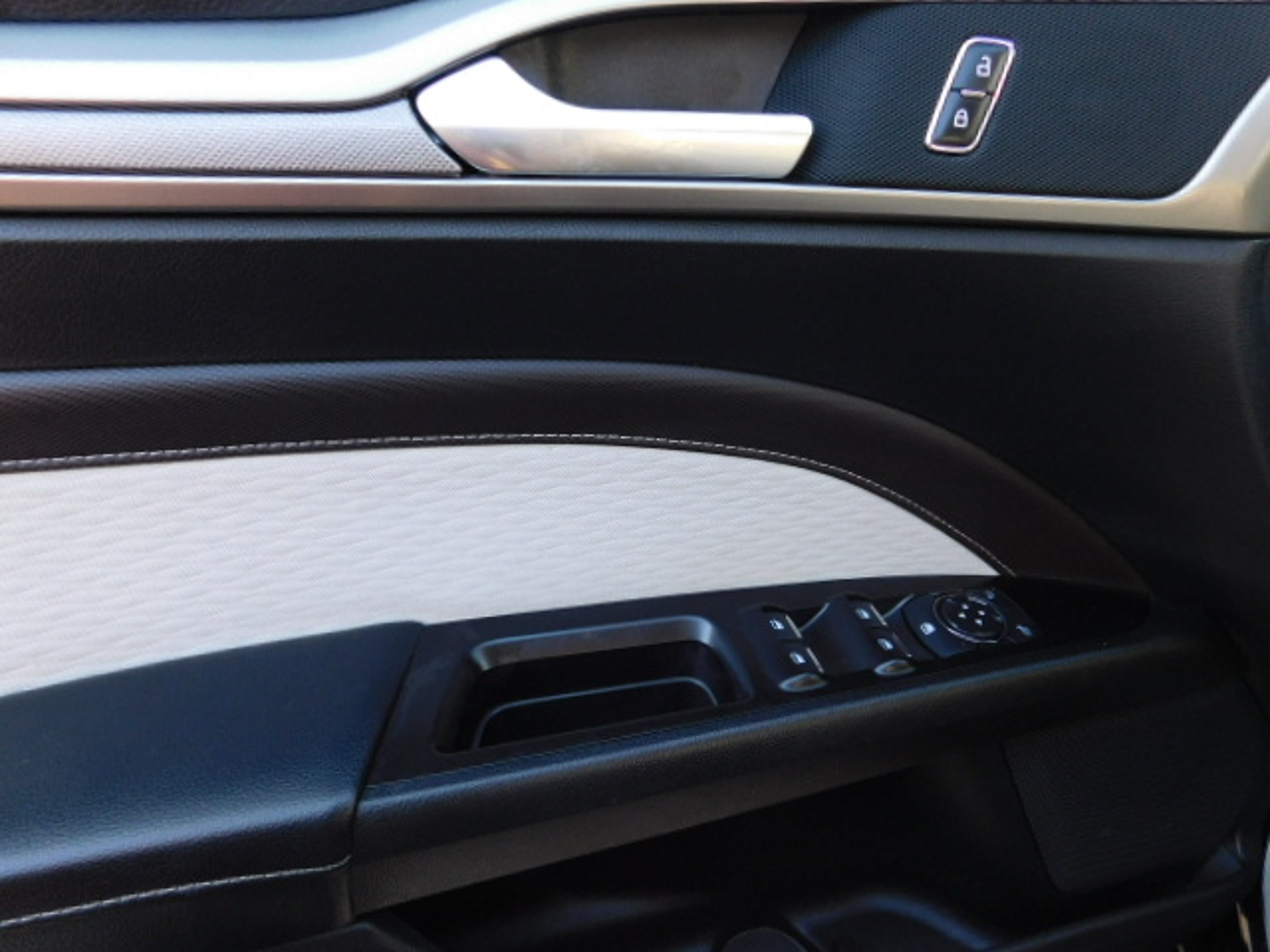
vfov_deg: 58.9
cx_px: 635
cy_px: 476
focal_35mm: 23
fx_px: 844
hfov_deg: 73.9
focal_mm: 4
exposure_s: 1/50
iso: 125
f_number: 3
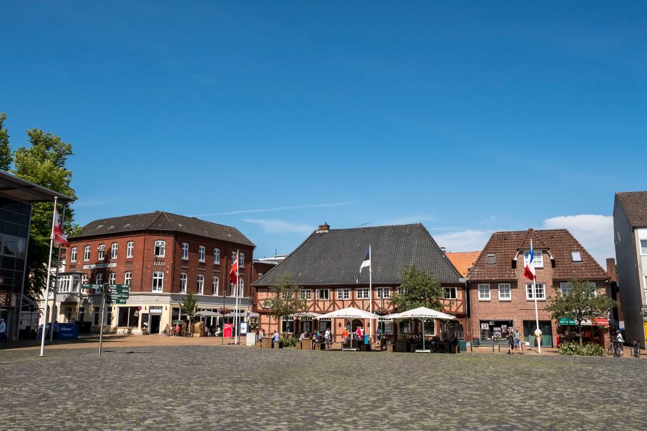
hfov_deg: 63.7
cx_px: 324
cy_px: 216
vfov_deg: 44.9
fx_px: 521
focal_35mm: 29
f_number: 8
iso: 400
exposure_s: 1/1800
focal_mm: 19.4
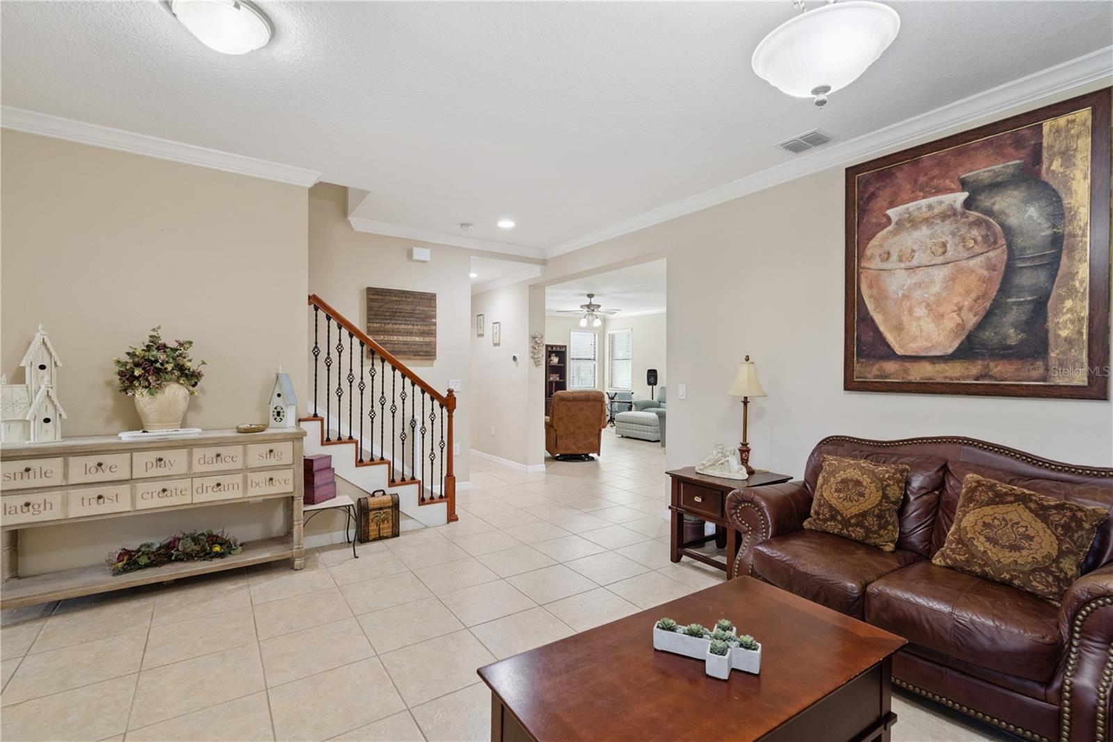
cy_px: 371
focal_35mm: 16
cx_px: 556
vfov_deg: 73.7
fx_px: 495
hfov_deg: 96.7
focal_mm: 16
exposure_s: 1/50
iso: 1600
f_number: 10
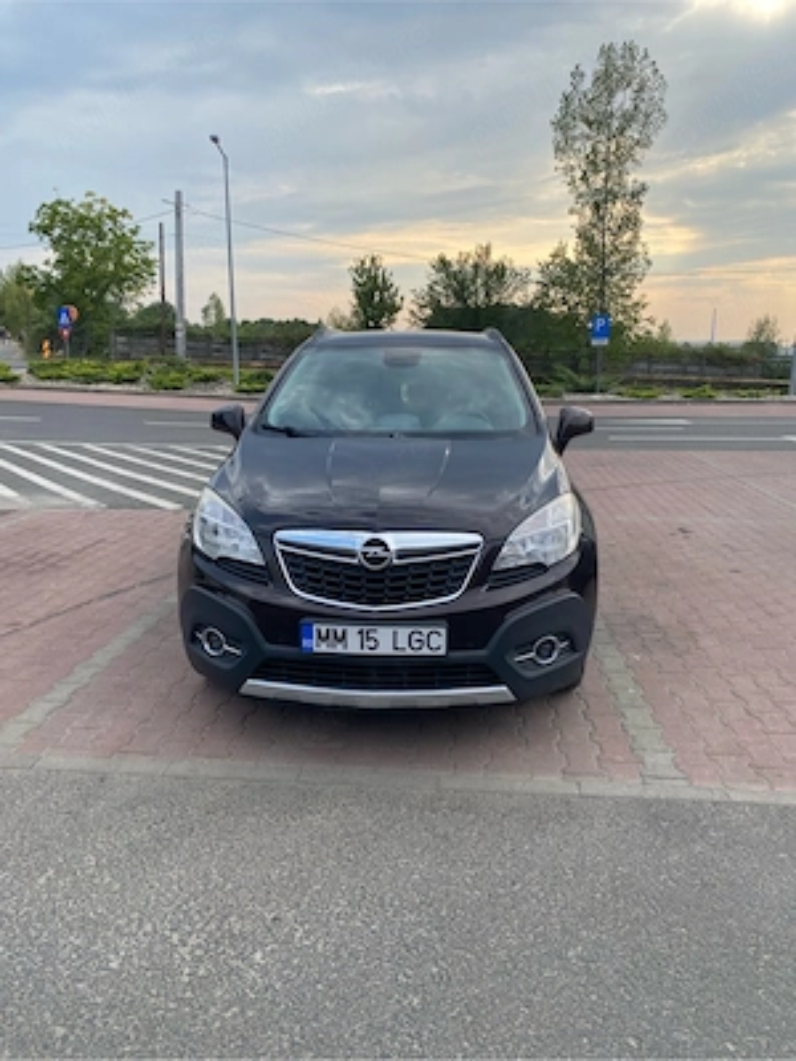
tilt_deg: -10.7
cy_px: 530
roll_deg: +0.6
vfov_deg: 67.3
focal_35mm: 26
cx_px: 398
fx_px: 797
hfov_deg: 53.1
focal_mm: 4.25
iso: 32
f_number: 1.8
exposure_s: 1/1034
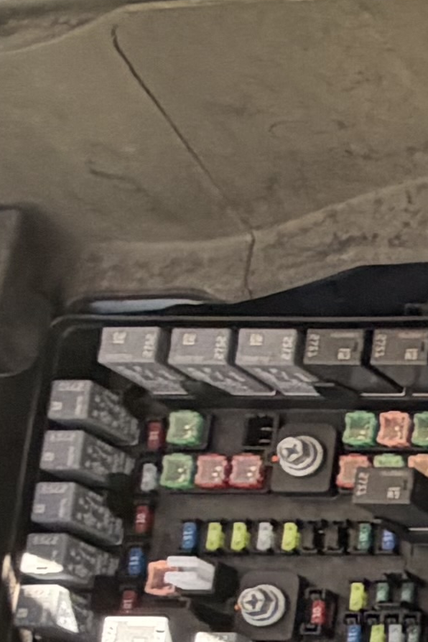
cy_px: 895
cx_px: 1550
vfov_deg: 19.7
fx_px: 1658
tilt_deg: -58.6
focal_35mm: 93
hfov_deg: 9.0
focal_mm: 2.22
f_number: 2.2
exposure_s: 1/121
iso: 160
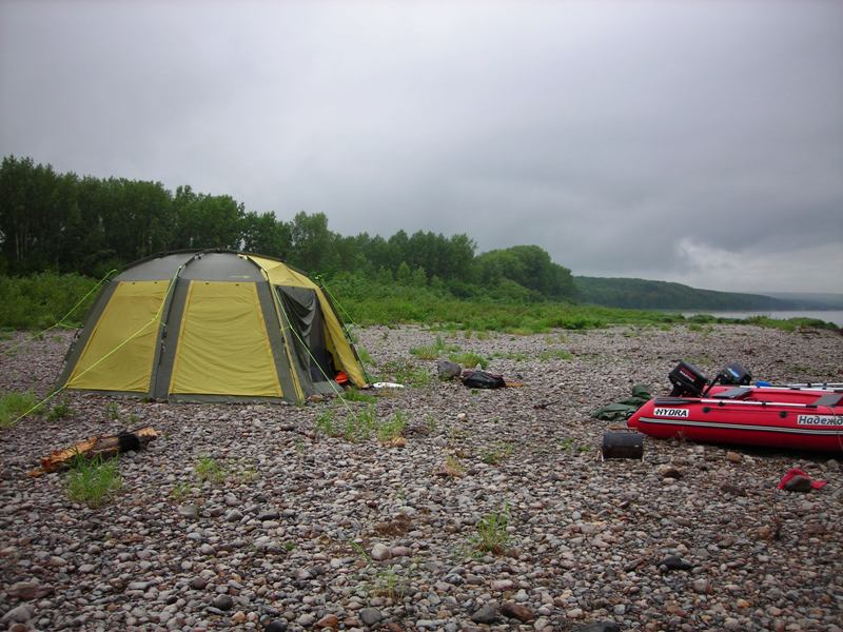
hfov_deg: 49.0
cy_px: 316
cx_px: 422
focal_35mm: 38
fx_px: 925
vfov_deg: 37.7
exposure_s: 1/47.7
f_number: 3.2
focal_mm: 6.3
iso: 50
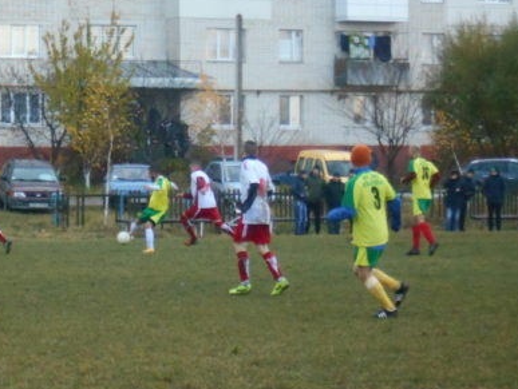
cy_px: 147
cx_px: 131
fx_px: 3056
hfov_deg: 9.7
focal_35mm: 204
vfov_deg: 7.3
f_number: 6.5
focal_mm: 23
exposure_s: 1/200
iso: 800
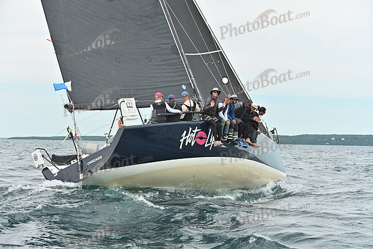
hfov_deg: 28.8
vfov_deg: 19.5
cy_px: 124
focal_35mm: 70
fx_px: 725
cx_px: 186
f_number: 5.6
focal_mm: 70
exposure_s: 1/1000
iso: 320
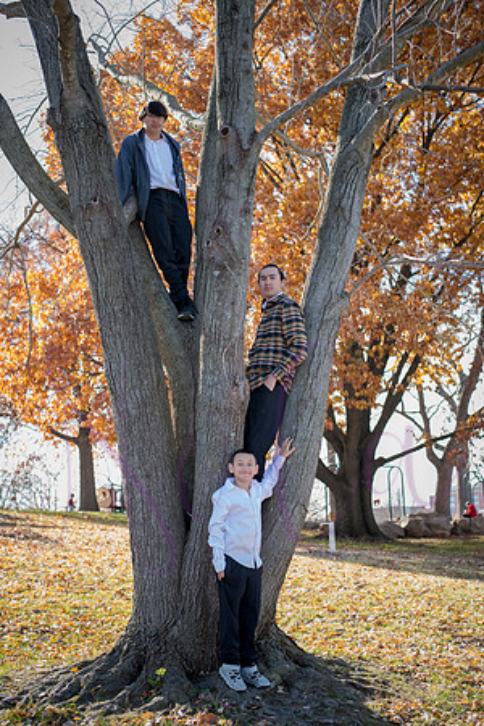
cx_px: 242
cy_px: 363
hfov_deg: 27.0
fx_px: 1008
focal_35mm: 50
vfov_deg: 39.6
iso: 400
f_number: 4
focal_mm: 50
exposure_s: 1/400
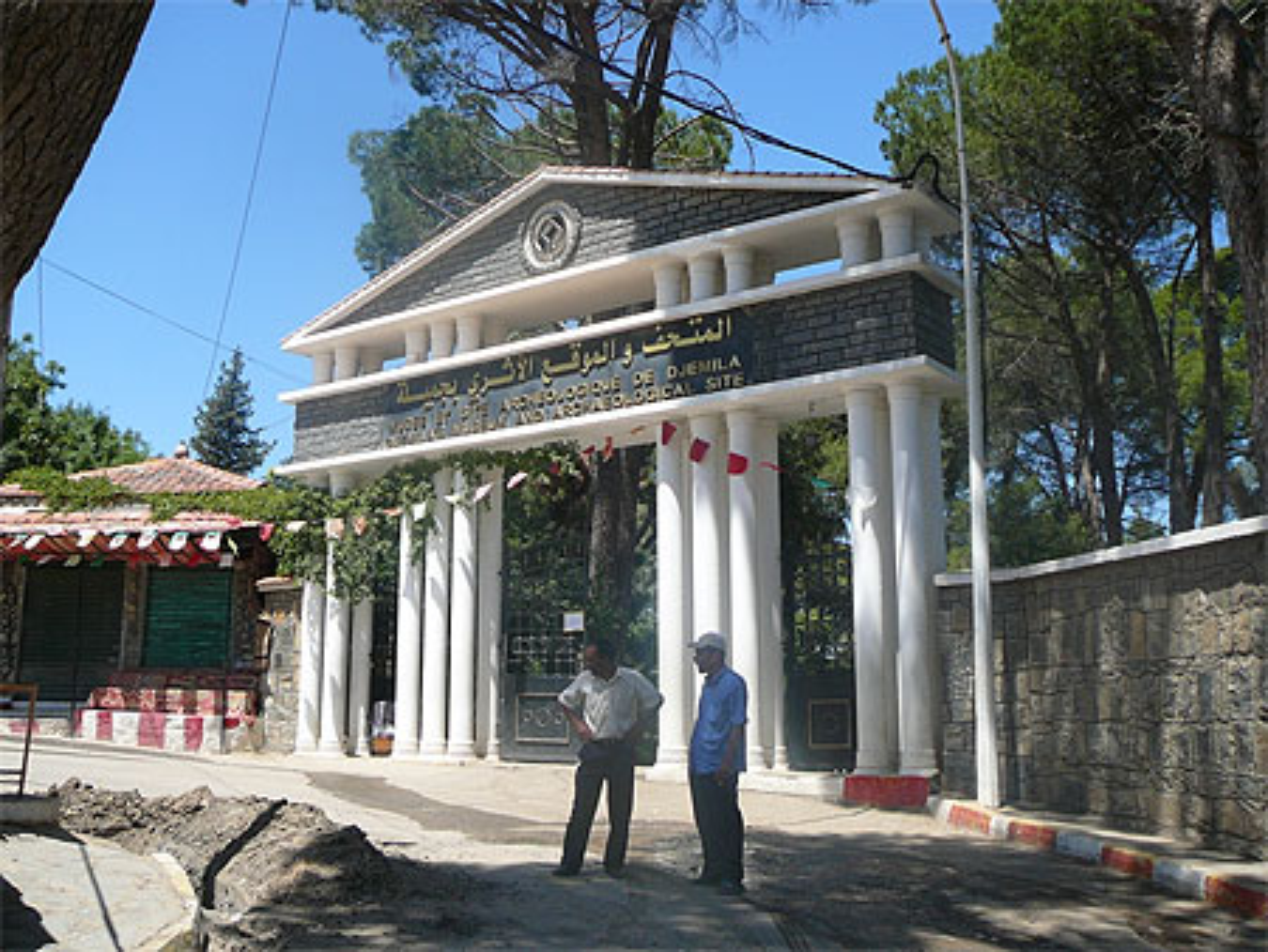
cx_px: 634
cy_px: 476
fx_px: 1283
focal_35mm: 35
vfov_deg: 40.7
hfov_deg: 52.6
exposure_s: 1/800
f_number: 2.8
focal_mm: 5.2
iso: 80
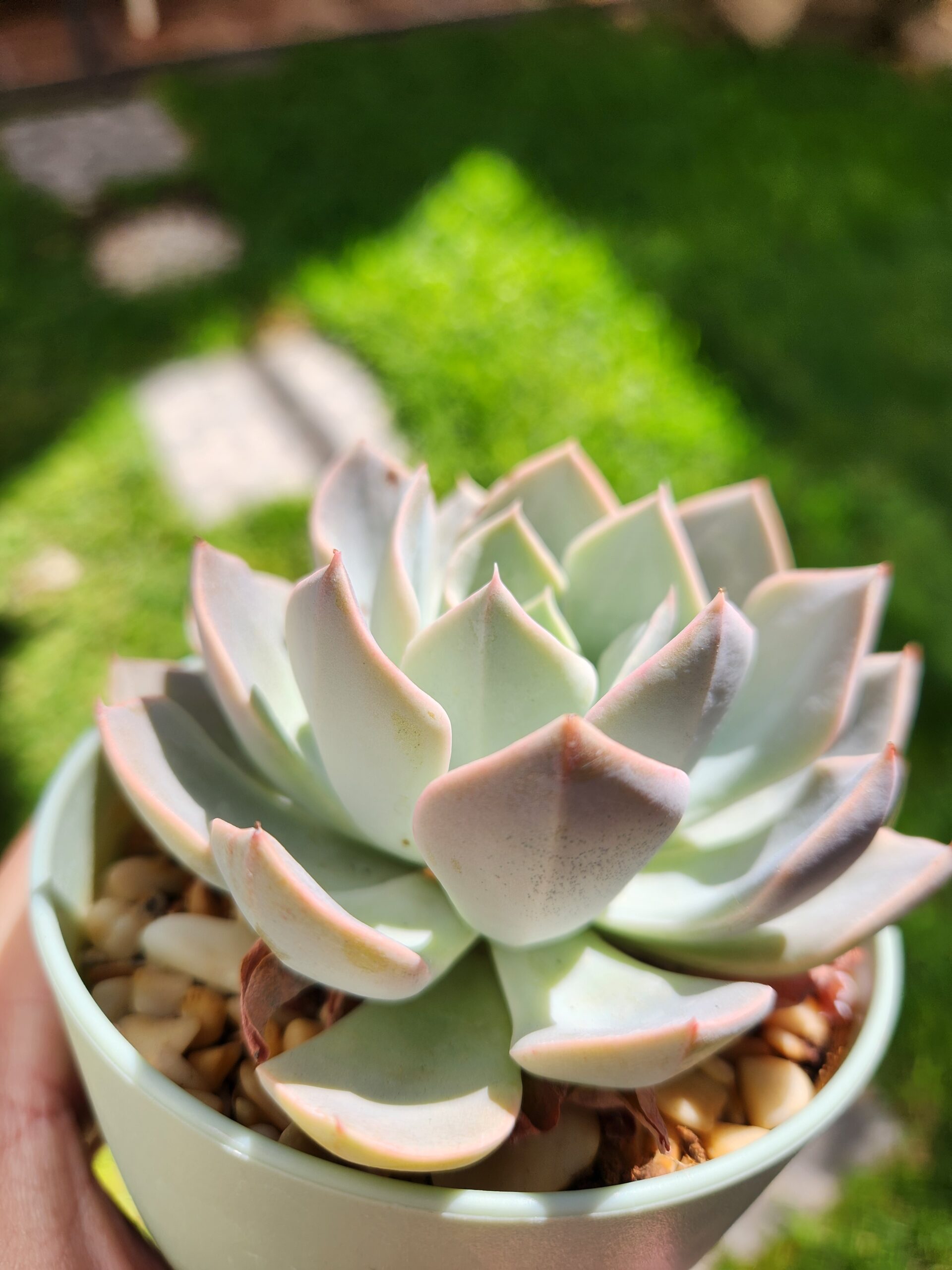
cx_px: 476
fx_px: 843
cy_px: 635
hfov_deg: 58.9
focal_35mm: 23
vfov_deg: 73.9
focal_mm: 5.4
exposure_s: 1/746
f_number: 1.8
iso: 20
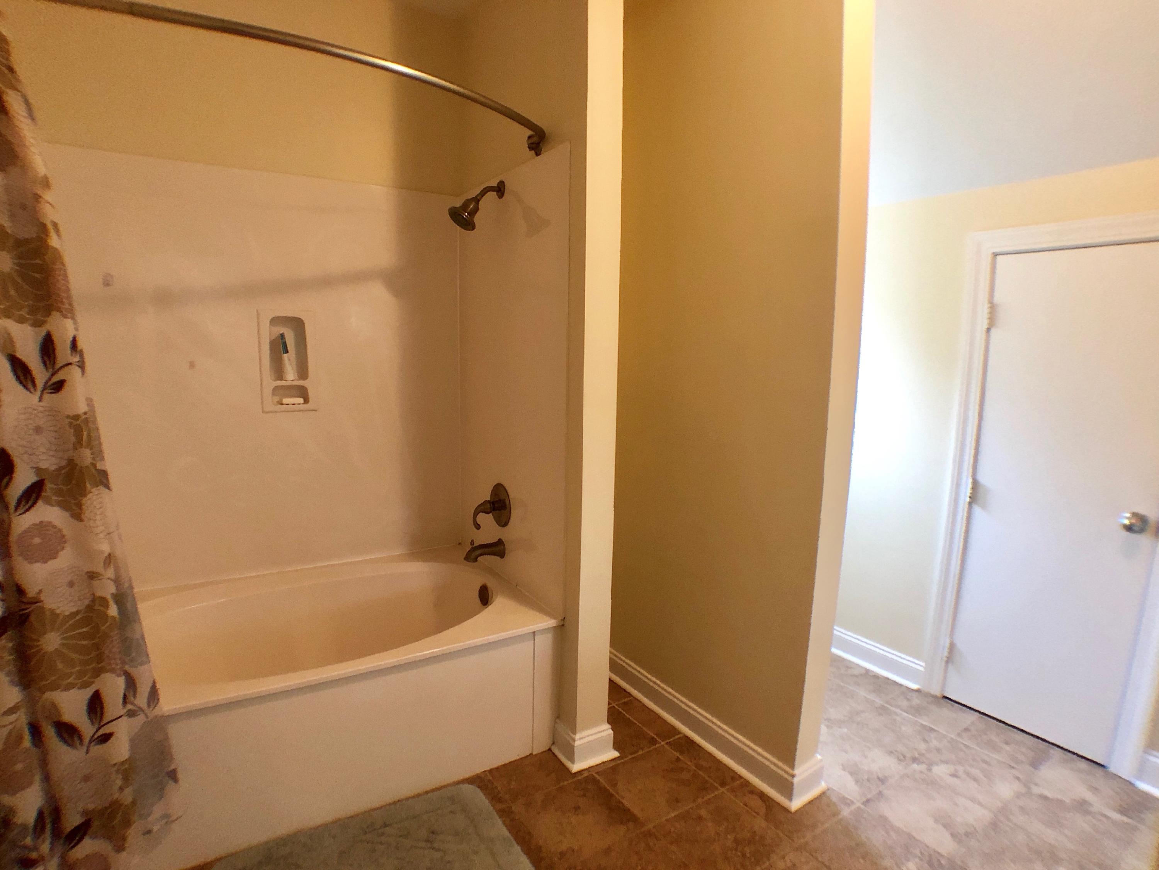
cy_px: 435
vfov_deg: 49.7
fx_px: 937
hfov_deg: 63.4
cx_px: 580
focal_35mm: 28
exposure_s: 1/20
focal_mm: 3.99
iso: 129
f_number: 1.8
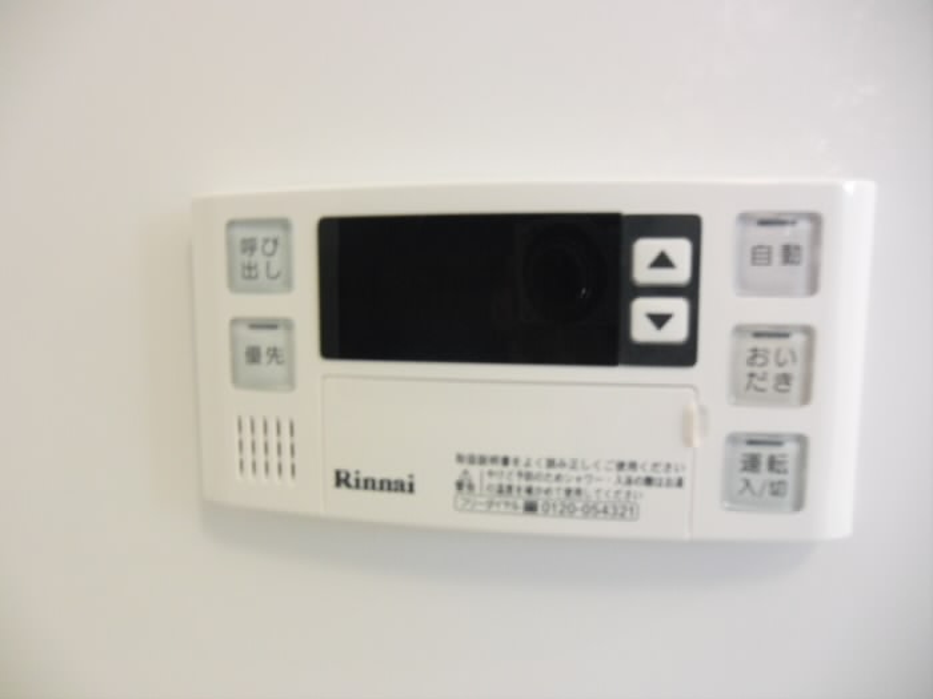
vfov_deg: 56.8
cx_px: 466
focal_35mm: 24
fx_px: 647
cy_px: 350
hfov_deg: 71.6
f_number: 3.2
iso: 800
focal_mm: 4.3
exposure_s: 1/40
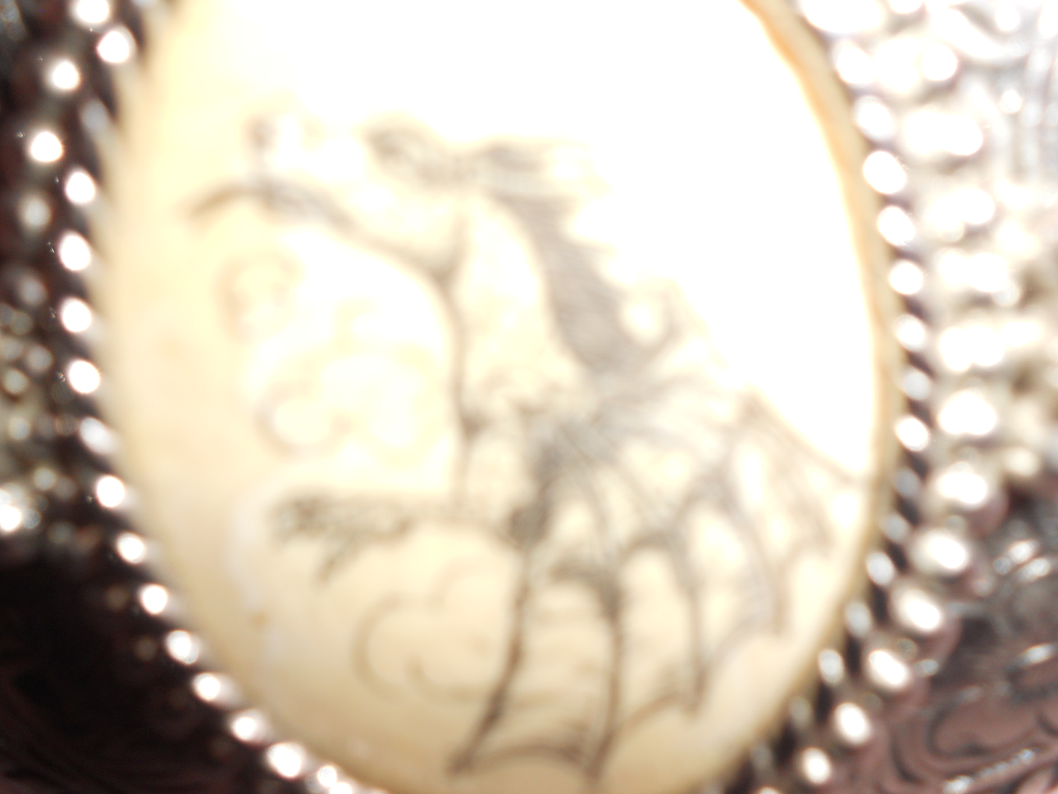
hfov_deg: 56.8
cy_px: 397
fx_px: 978
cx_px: 529
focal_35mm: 32
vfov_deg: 44.2
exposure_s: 1/25
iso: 80
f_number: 8.8
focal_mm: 5.8
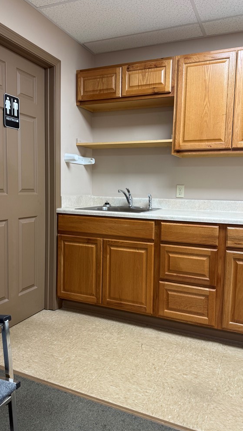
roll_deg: -1.5
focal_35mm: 27
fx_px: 309
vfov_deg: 69.9
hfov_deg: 42.9
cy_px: 214
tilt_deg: -5.4
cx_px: 125
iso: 125
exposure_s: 1/60
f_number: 1.78
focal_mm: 6.76
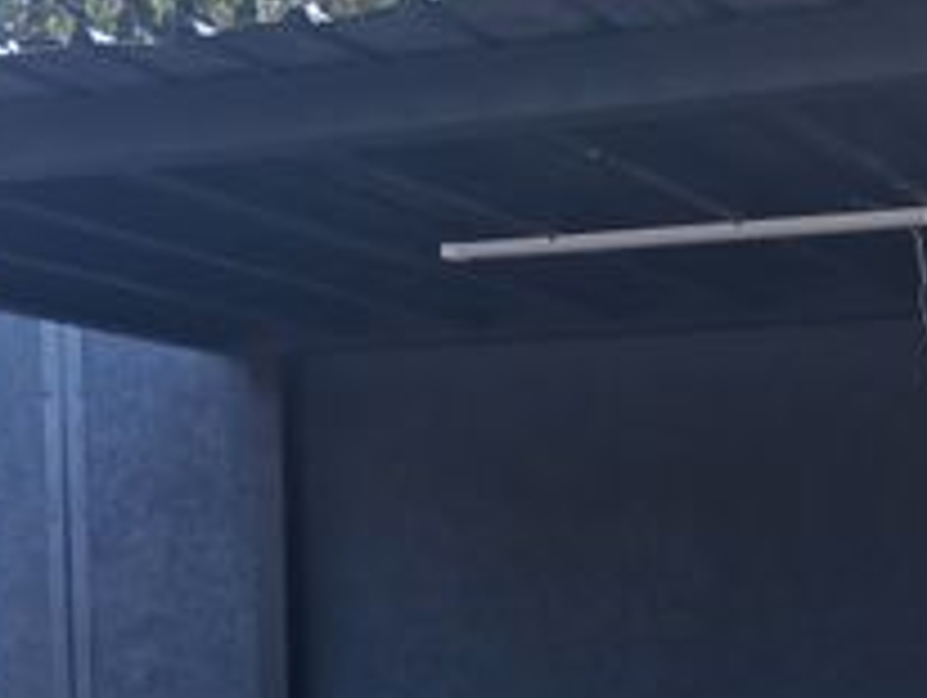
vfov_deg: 16.7
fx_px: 2252
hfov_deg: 23.2
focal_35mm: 84
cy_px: 869
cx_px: 574
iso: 32
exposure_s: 1/100
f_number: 1.8
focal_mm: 3.98
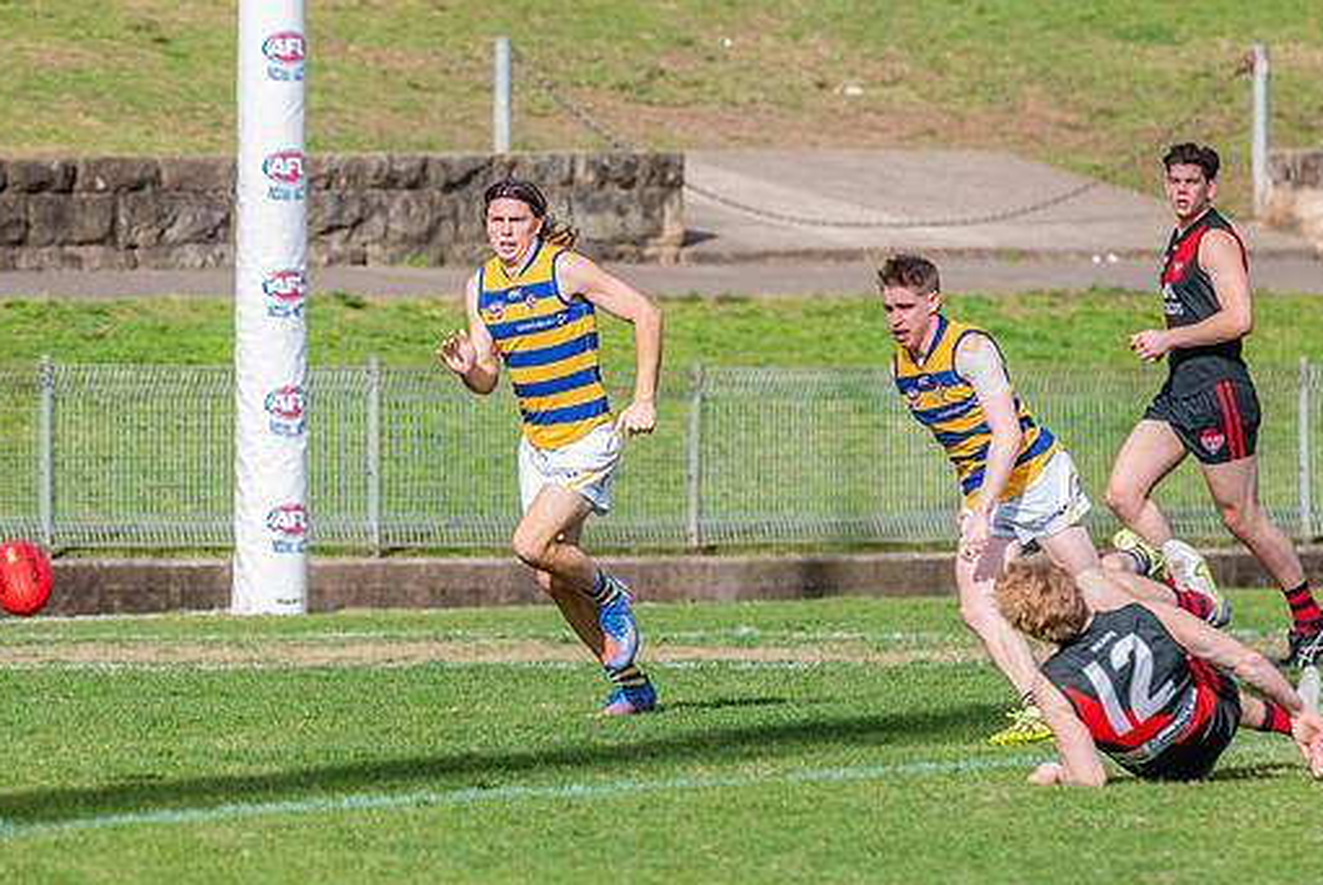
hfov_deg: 4.2
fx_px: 17949
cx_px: 614
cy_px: 452
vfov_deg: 2.8
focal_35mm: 488
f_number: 10
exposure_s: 1/1600
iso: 800
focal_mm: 350
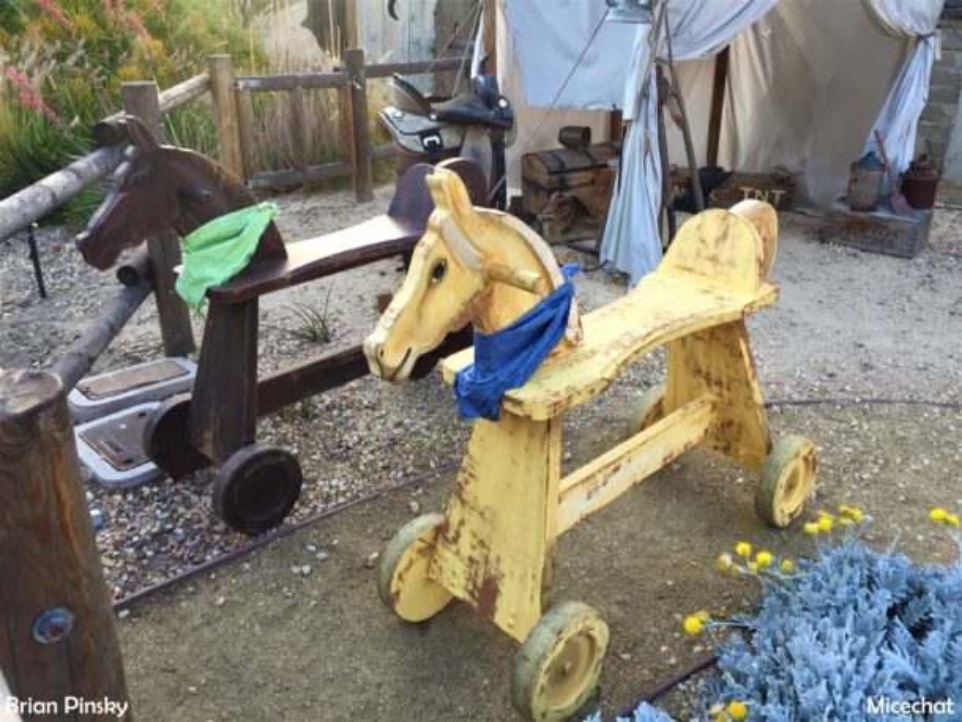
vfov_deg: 48.3
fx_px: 806
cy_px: 361
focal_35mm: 29
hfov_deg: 61.6
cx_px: 481
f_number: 2.2
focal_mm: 4.15
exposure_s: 1/120
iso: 50
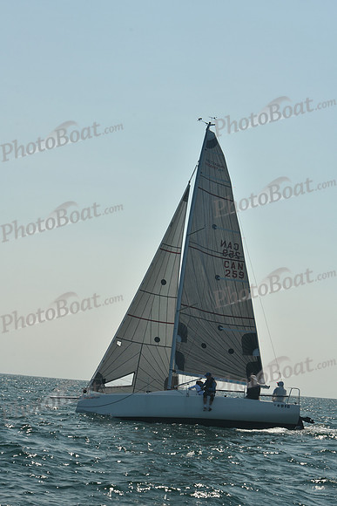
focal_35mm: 92
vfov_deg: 22.1
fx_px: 1291
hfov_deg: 14.9
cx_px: 168
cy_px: 253
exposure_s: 1/640
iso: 320
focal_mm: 92
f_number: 10
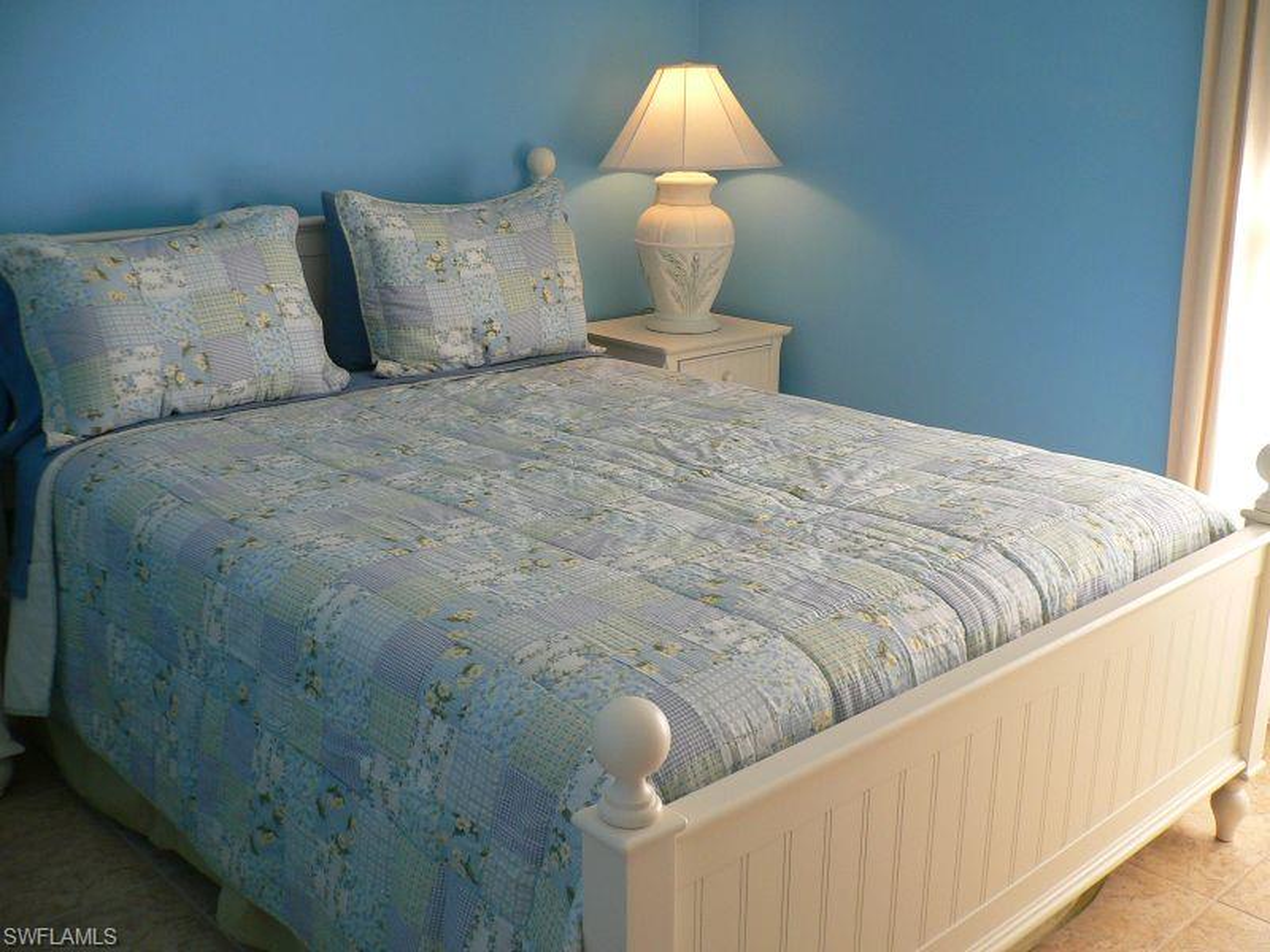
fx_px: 1284
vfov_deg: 40.7
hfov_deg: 52.6
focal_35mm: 35
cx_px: 635
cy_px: 476
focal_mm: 5.8
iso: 100
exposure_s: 1/25
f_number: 2.8
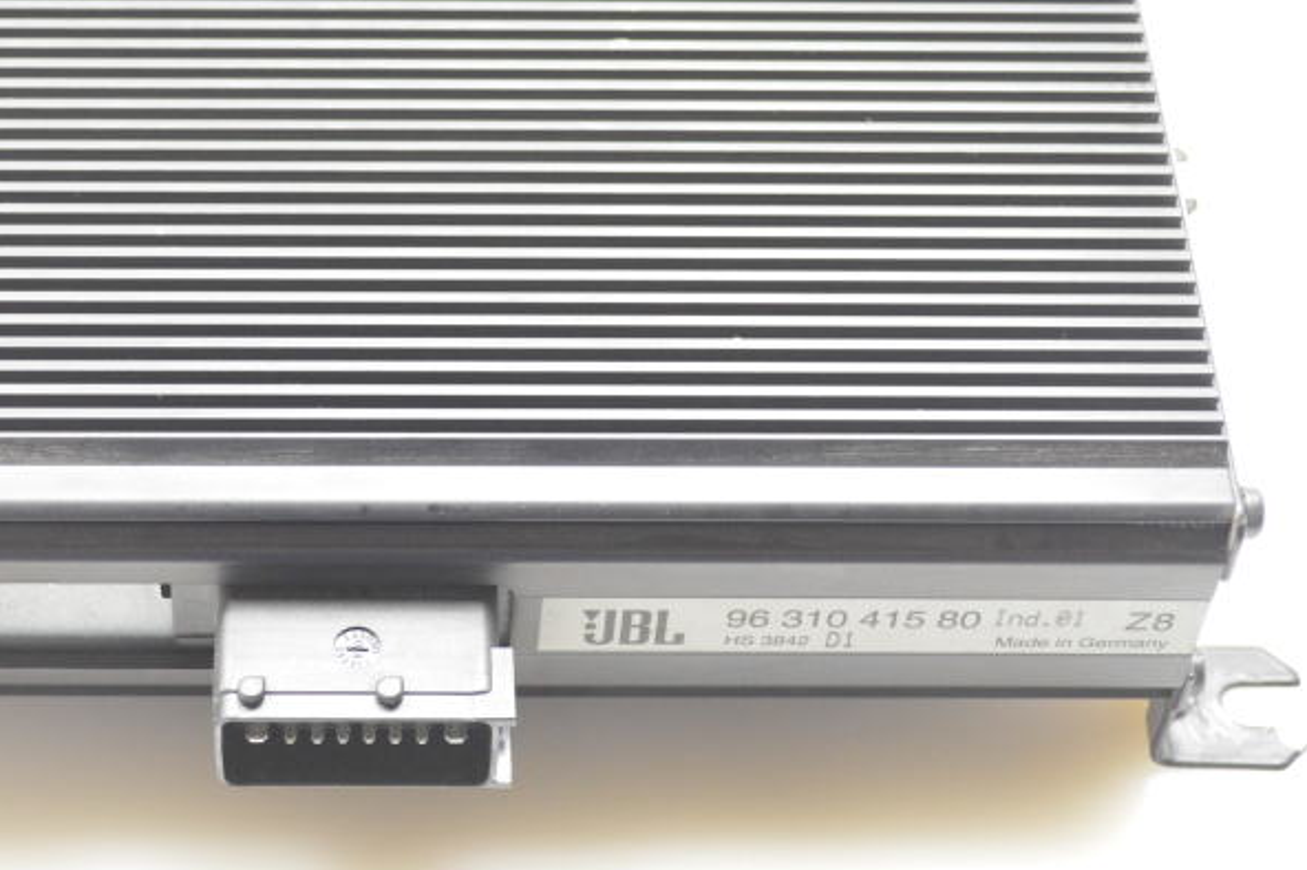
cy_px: 384
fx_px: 3297
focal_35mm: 91
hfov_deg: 22.3
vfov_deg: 15.0
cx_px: 366
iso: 2500
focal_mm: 35
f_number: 5
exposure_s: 1/60
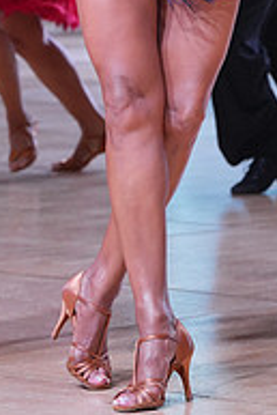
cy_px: -110
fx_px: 3525
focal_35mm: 306
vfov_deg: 6.7
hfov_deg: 4.5
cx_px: 98
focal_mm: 102
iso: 2000
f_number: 5.6
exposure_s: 1/400
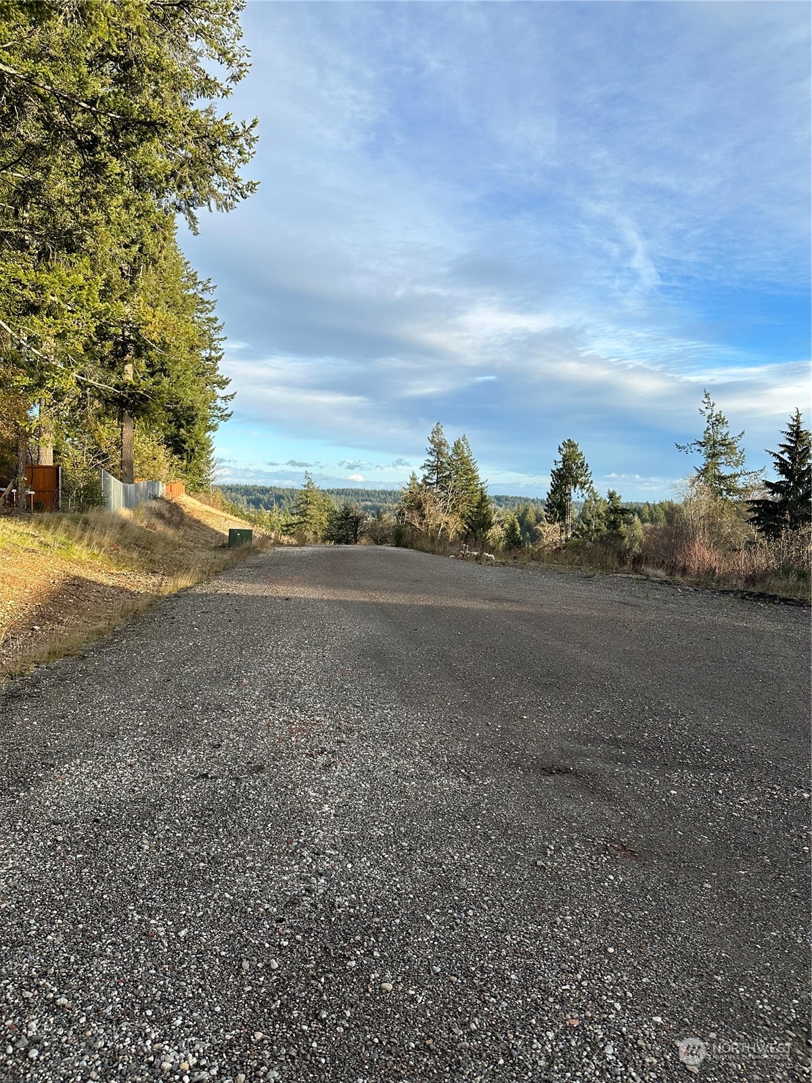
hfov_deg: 56.8
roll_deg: -1.5
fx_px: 751
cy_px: 542
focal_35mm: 24
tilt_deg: -3.3
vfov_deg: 71.6
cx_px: 406
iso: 80
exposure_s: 1/1880
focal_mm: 6.86
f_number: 1.78
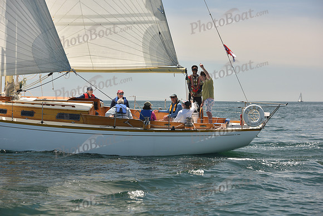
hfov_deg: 20.8
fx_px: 879
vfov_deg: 14.0
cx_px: 162
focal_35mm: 98
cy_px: 108
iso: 250
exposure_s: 1/800
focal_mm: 98
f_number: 5
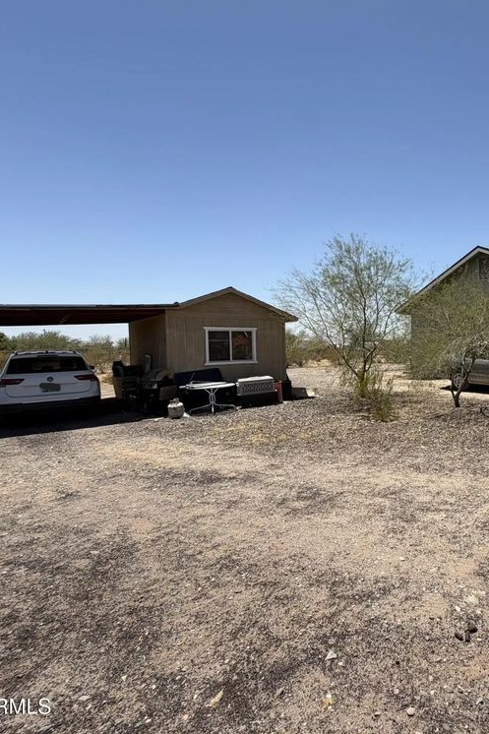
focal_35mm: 20
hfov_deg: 55.0
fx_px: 408
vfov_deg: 84.0
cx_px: 427
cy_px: 363
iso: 20
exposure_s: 1/985
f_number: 2.2
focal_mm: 2.22
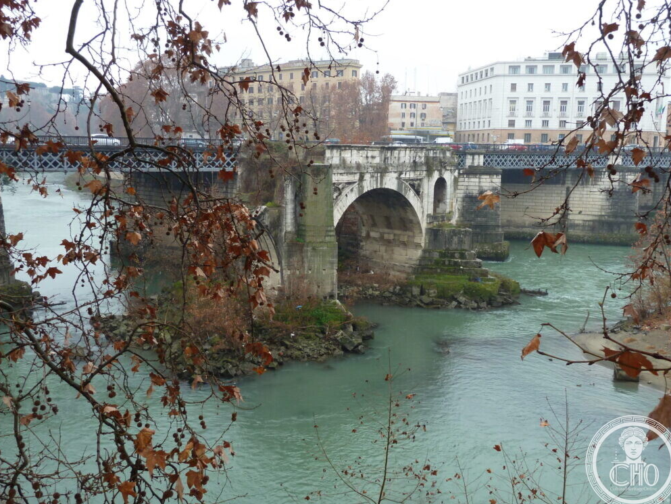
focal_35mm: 33
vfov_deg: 43.0
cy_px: 255
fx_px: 640
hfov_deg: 55.3
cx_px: 339
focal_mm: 5.3
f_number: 3.5
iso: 125
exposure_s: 1/30
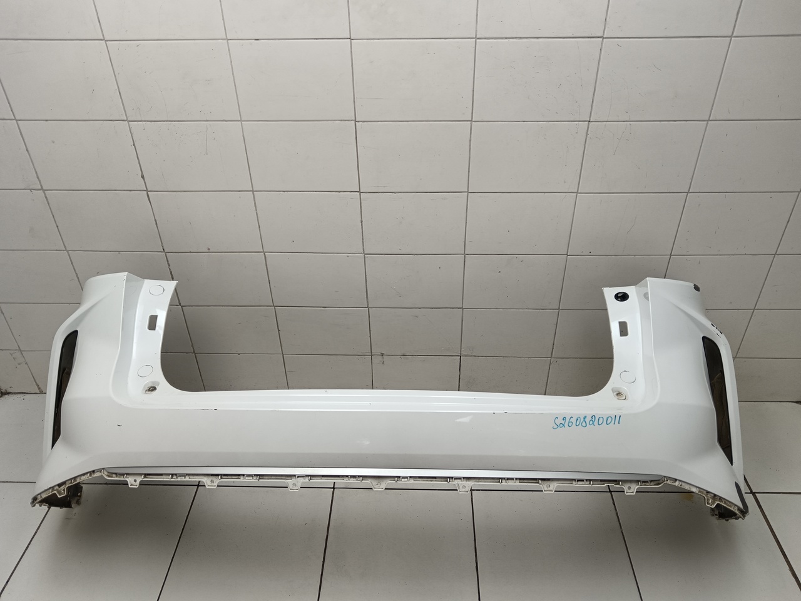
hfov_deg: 65.3
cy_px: 300
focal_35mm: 27
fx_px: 625
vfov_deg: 51.4
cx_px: 400
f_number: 1.9
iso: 226
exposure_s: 1/100
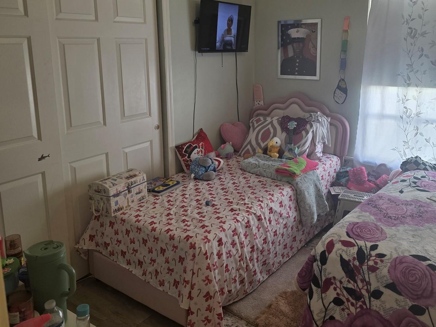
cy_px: 115
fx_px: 390
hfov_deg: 58.1
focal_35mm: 31
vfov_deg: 44.9
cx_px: 250
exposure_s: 1/120
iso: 160
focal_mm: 6.3
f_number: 1.7
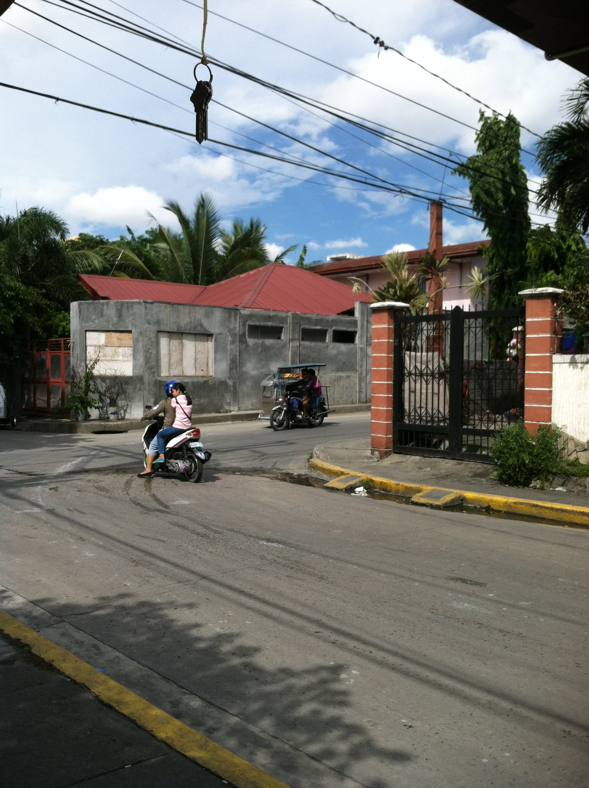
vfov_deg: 52.7
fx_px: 796
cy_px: 394
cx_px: 294
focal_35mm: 35
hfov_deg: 40.6
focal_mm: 3.85
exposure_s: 1/1364
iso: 80
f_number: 2.8
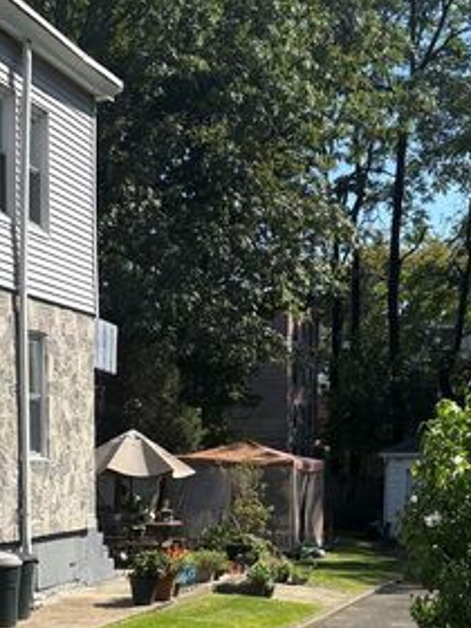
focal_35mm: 62
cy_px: 481
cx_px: 182
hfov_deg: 23.6
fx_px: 1125
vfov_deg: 30.6
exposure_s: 1/2710
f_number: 1.6
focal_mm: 5.96
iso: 50
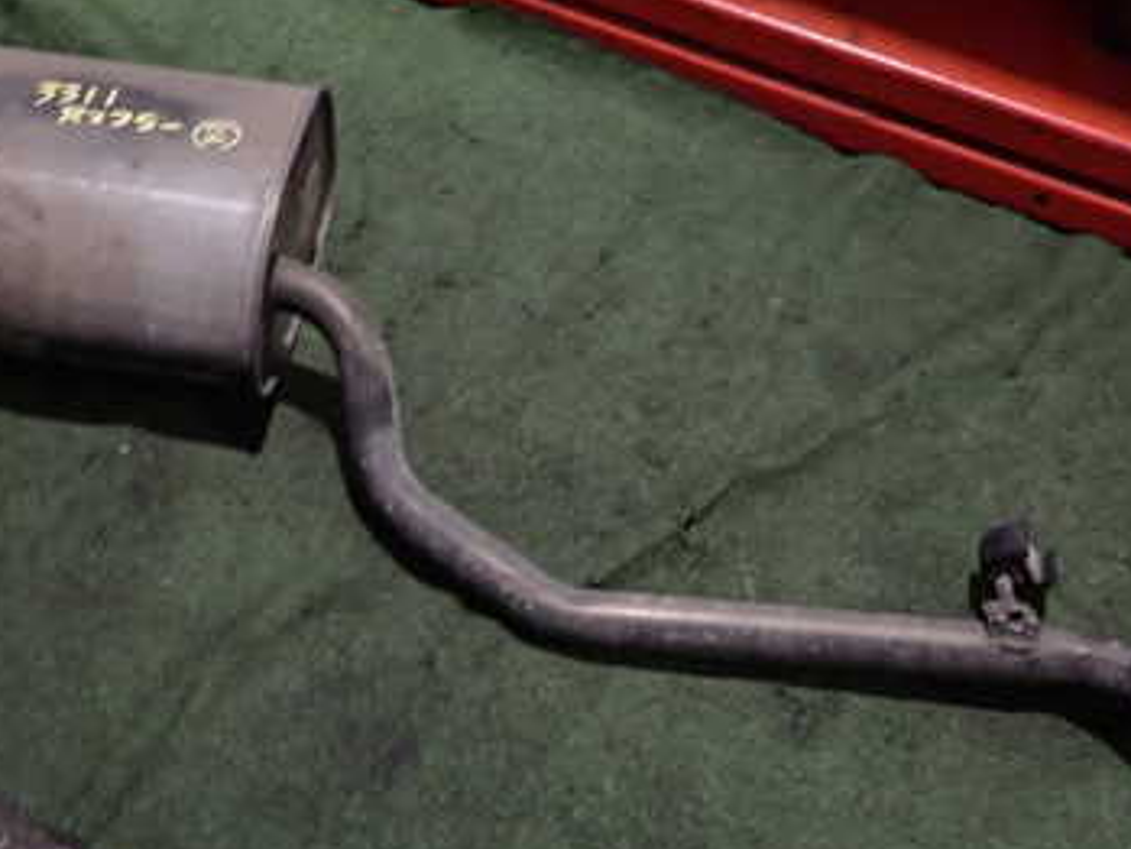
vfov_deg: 33.6
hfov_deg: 43.5
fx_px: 1405
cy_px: 379
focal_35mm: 43
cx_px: 431
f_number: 2
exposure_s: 1/30
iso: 320
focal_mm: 4.5
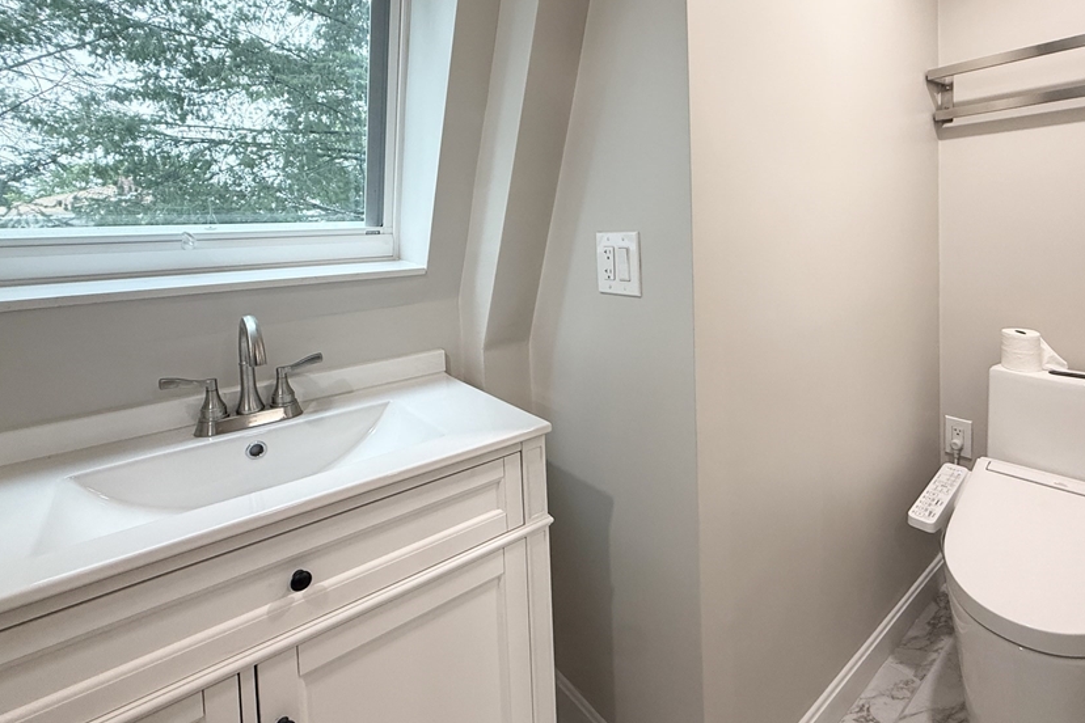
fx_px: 542
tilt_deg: -2.5
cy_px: 254
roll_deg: +2.6
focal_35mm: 18
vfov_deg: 66.0
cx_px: 642
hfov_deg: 89.0
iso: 200
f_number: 2.2
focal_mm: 2.22
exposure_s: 1/120
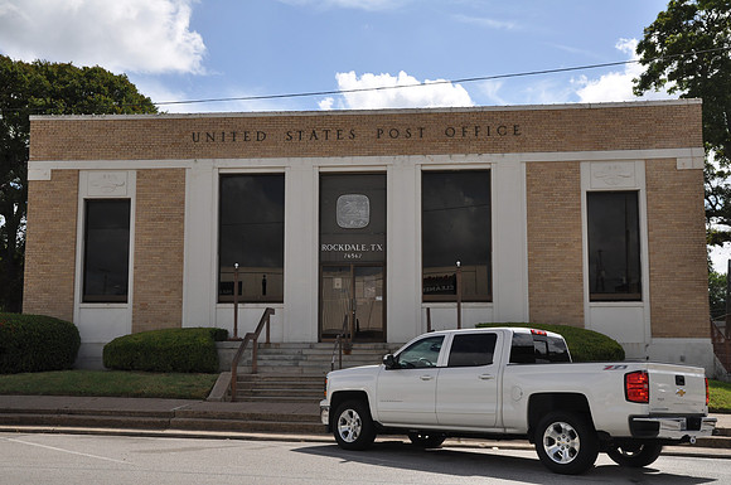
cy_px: 242
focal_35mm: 39
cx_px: 366
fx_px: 791
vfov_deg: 34.1
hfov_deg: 49.6
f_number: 10
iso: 200
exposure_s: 1/100
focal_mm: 26
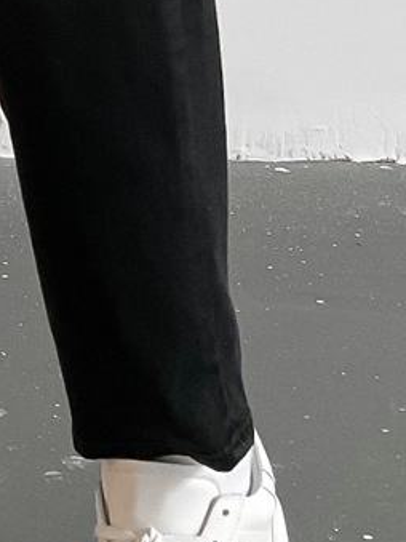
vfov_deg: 13.9
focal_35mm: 137
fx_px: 2144
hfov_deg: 10.5
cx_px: -169
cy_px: -150
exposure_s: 1/45
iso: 320
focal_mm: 3
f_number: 1.8
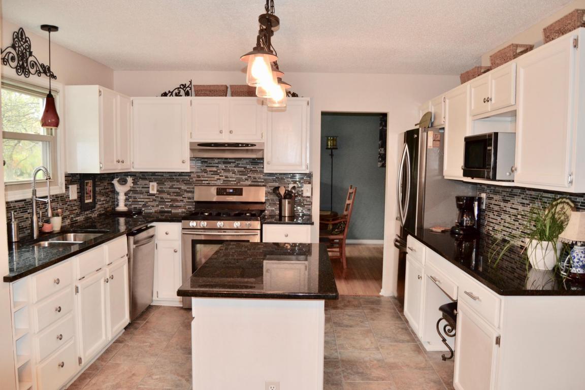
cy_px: 195
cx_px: 292
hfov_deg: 67.4
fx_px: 439
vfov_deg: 47.9
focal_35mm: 27
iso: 500
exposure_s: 1/60
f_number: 3.5
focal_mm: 18
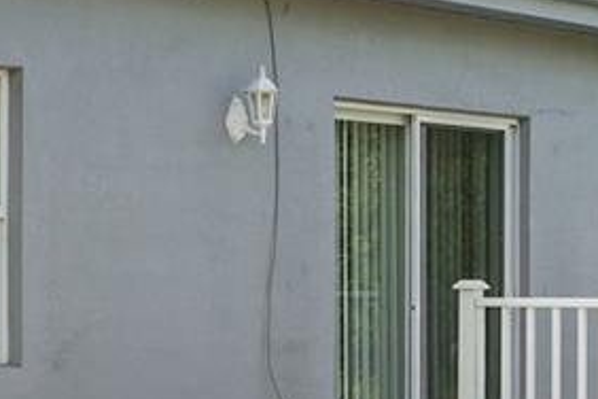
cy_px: 32
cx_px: 45
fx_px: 1977
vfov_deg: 11.4
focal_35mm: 119
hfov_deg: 16.9
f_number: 5
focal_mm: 14
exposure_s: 1/400
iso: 50
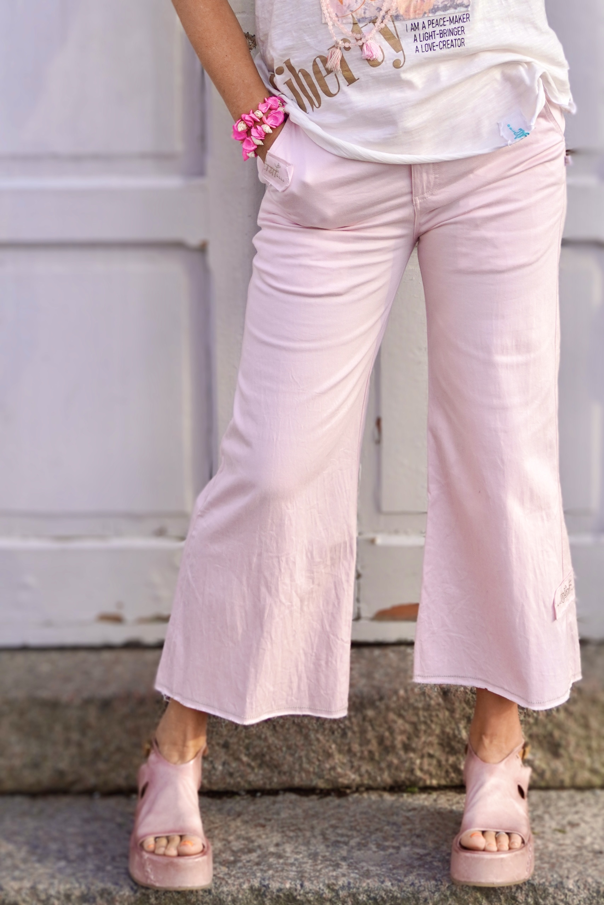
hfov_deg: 30.9
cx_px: 302
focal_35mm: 44
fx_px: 1095
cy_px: 452
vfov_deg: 45.0
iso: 100
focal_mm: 29
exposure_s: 1/250
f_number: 5
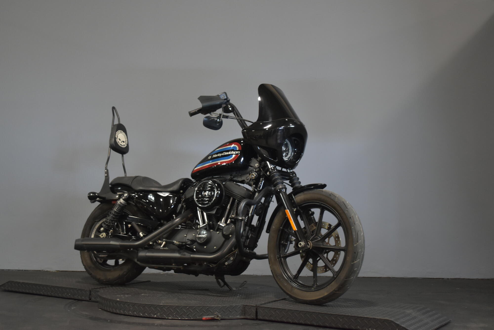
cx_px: 247
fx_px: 659
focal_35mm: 48
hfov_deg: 41.1
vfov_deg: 28.1
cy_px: 165
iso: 1250
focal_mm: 32
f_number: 4.8
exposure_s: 1/30
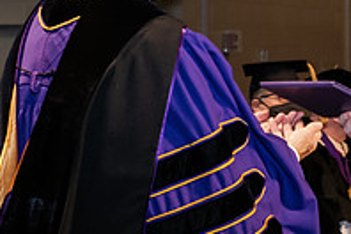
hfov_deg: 11.6
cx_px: 337
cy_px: 66
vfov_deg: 7.8
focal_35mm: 176
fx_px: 1716
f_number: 6.3
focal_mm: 60
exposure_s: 1/200
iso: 1600
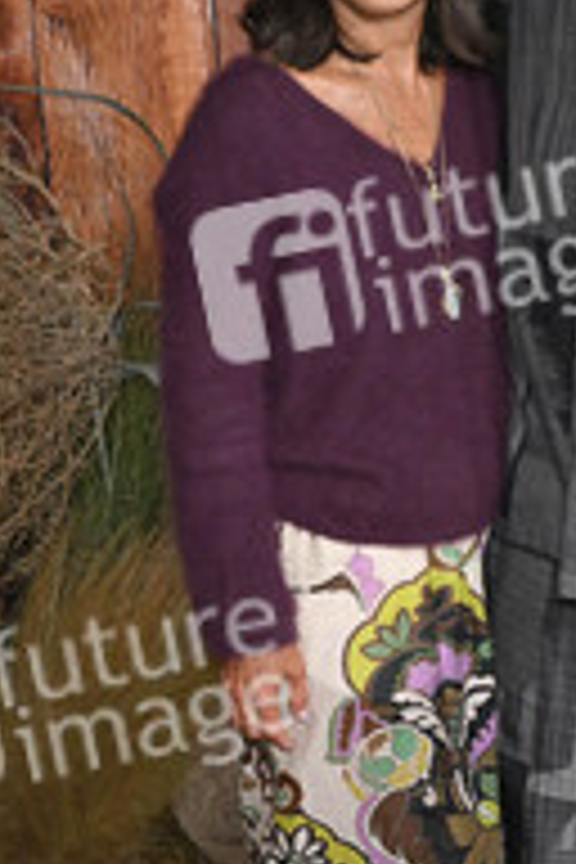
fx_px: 1752
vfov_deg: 27.7
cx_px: 554
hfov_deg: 18.3
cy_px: 482
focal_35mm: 73
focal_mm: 35
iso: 1000
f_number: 6.3
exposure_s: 1/250
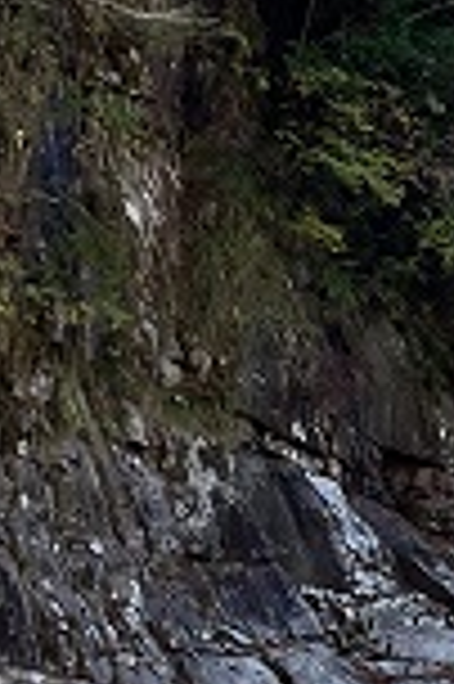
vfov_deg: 14.1
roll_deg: -1.4
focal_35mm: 145
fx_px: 2749
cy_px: 115
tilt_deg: +4.4
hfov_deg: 9.1
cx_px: 771
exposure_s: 1/873
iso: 50
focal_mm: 5.7
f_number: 1.5
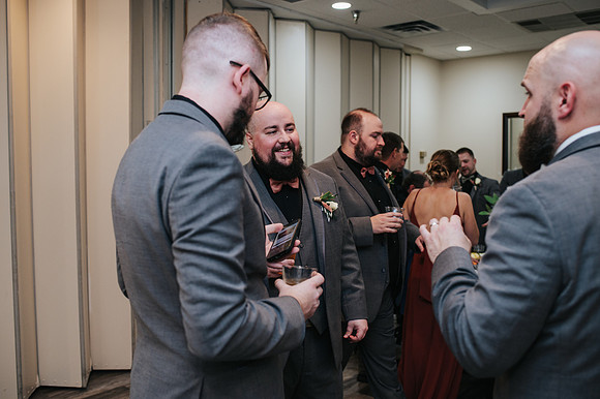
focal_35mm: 35
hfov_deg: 54.5
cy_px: 200
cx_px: 300
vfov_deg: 37.8
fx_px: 583
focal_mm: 35
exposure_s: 1/200
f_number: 3.2
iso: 800
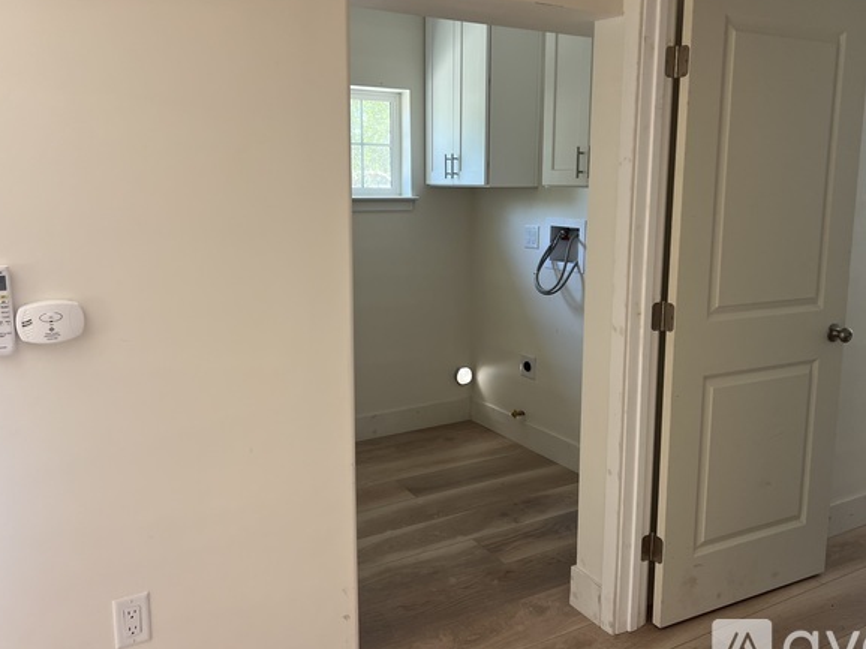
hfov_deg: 60.0
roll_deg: -0.9
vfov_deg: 46.7
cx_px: 455
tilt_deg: -9.5
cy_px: 304
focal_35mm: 30
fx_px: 750
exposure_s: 1/121
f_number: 1.5
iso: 125
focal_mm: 5.7
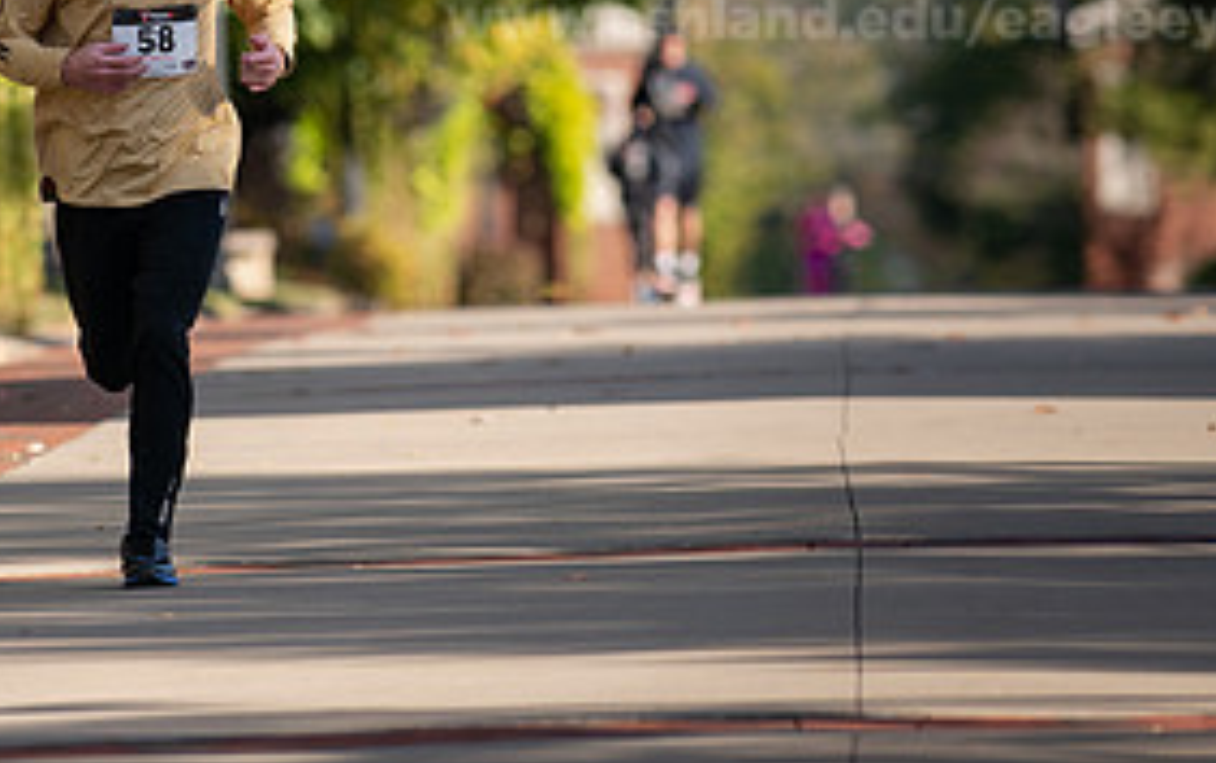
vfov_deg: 2.1
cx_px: 250
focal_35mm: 628
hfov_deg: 3.3
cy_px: 110
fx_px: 20837
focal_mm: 300
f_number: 4.5
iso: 200
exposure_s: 1/800
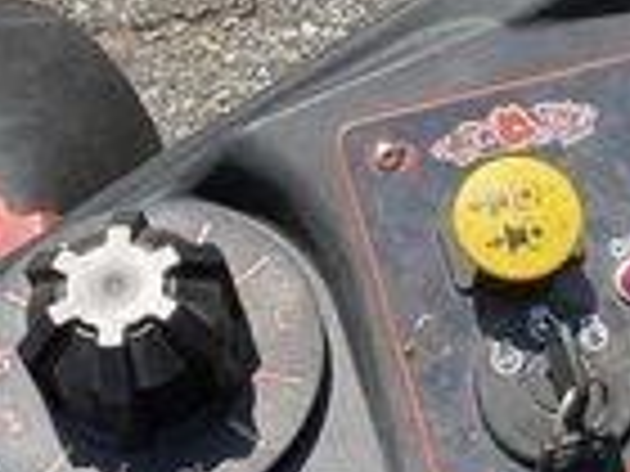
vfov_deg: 17.8
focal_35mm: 83
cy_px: 270
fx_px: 1511
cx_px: 531
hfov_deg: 23.1
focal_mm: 3
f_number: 1.8
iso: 25
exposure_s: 1/1195
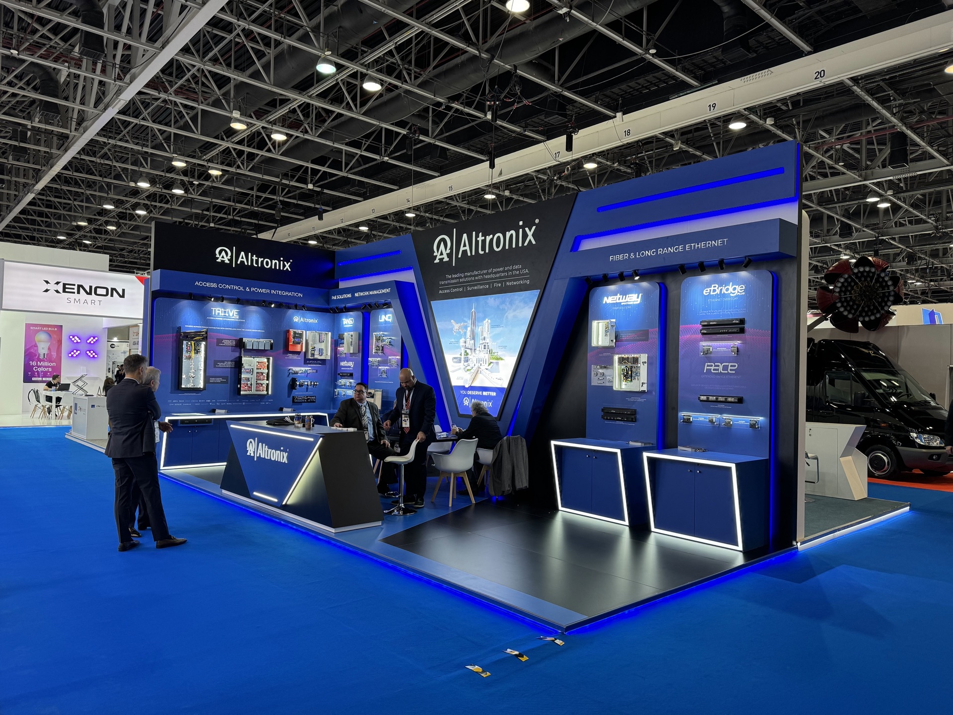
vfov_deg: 56.8
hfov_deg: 71.6
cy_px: 358
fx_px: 661
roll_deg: -1.7
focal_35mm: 24
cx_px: 476
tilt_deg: +2.0
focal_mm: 6.86
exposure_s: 1/100
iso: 80
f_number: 1.78
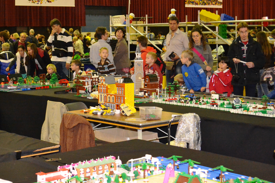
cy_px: 81
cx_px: 104
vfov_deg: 18.4
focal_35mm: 74
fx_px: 565
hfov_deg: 27.3
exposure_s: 1/60
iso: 3200
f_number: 5
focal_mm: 36
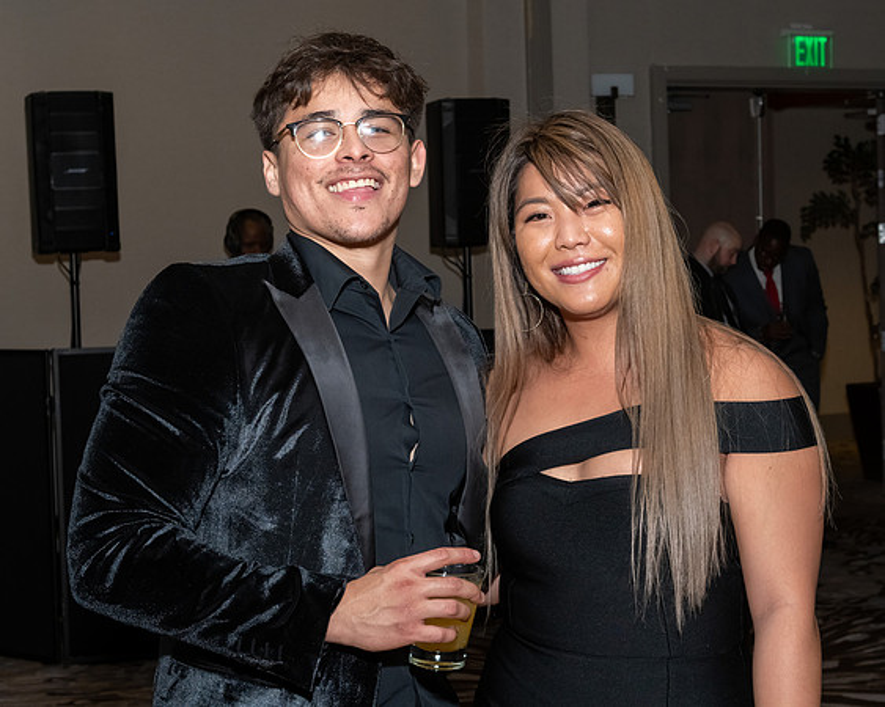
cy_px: 349
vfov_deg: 21.3
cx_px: 445
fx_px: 1878
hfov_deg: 26.5
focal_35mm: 72
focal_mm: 34
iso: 500
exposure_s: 1/250
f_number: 7.1
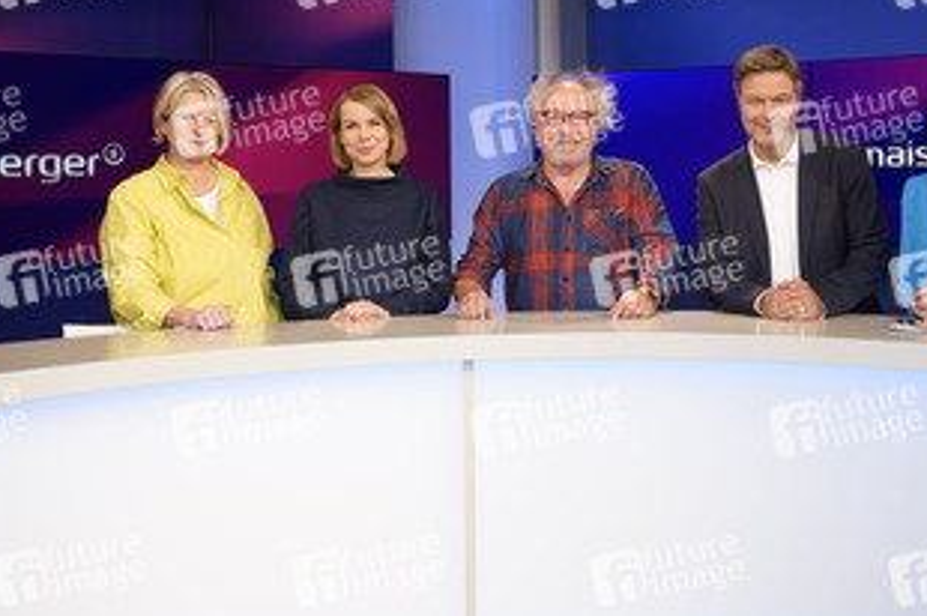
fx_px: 1235
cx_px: 588
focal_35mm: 48
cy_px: 197
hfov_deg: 40.8
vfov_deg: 27.8
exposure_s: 1/125
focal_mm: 33
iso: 2000
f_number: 5.6
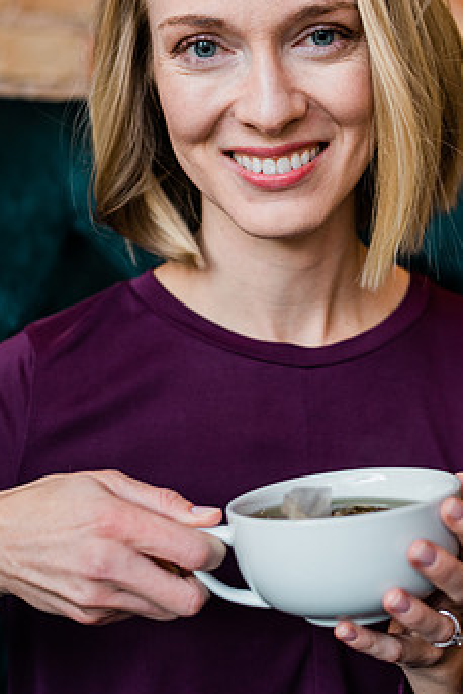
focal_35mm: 76
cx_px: 295
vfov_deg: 26.5
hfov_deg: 17.9
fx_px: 1465
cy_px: 257
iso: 500
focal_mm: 58
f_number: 3.2
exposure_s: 1/125
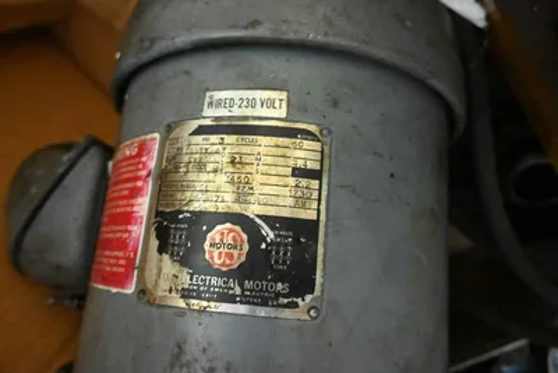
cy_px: 186
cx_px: 279
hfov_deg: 73.7
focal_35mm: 24
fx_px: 372
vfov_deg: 53.2
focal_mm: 16
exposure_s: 1/13
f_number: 3.5
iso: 12800
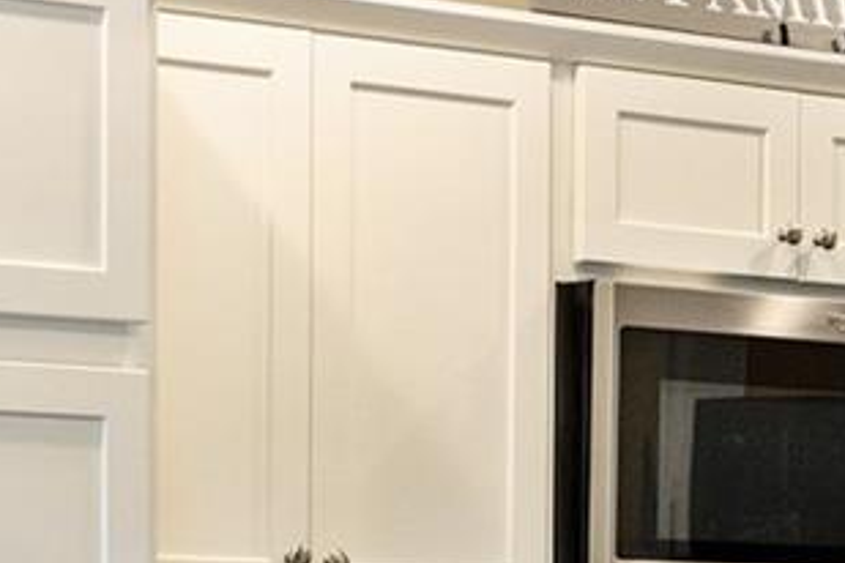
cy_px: 763
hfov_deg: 9.3
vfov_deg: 6.5
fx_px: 4943
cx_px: 1488
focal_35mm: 211
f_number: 5.6
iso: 800
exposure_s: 1/40
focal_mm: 40.7
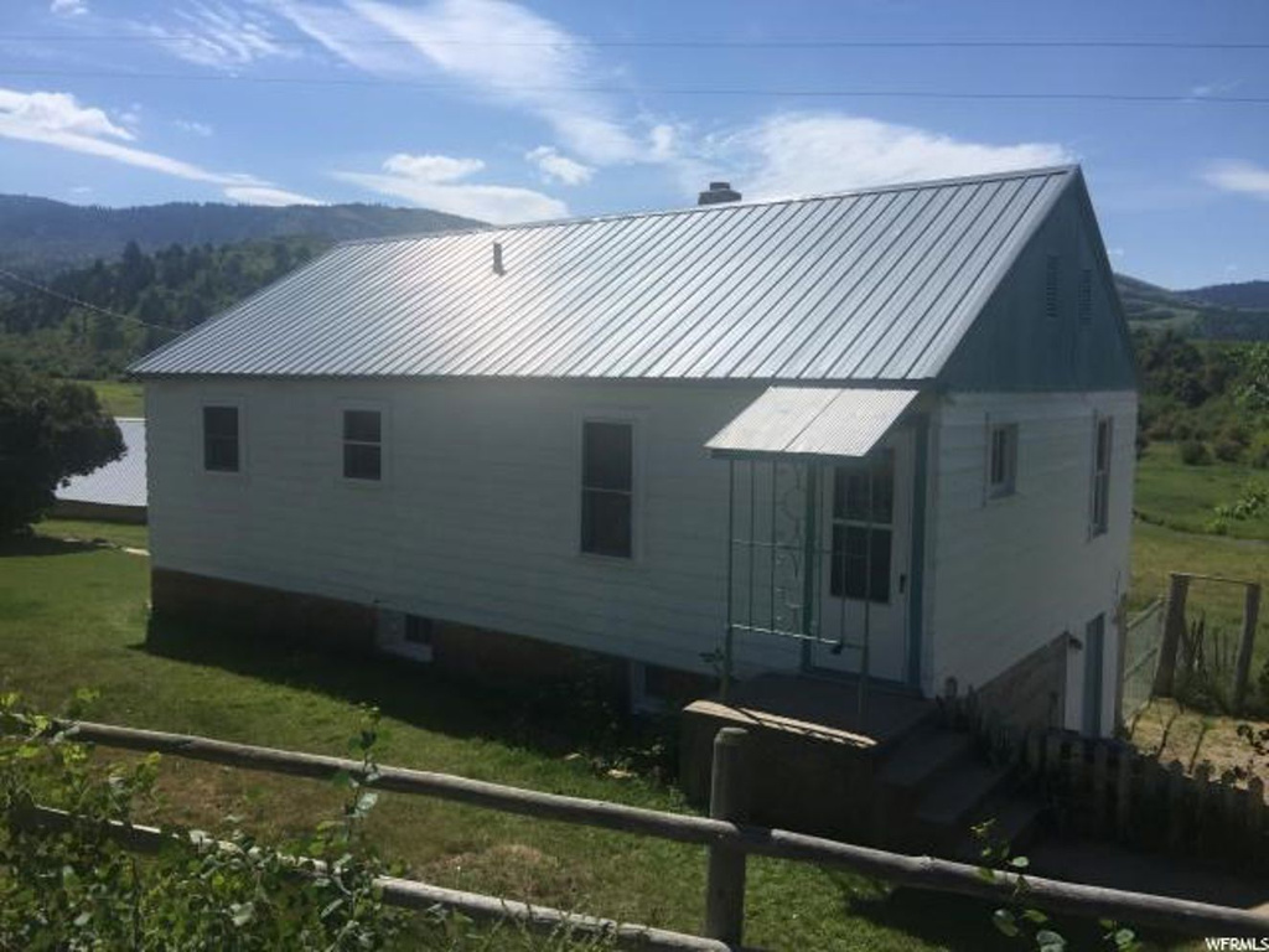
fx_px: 1063
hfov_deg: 61.7
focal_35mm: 29
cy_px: 476
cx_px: 634
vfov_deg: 48.2
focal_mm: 4.15
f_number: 2.2
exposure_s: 1/3597
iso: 32
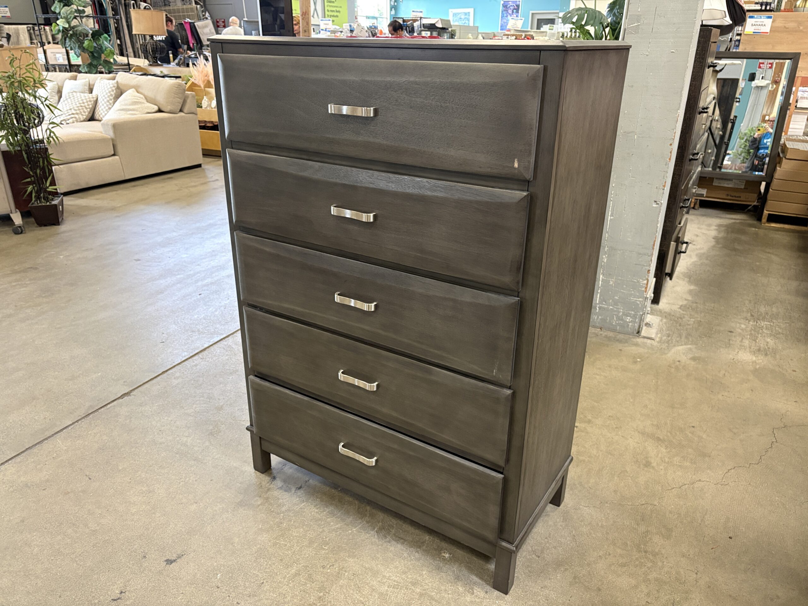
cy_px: 303
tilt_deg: -23.2
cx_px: 404
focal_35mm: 26
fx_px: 607
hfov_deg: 67.3
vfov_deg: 53.1
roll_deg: -0.4
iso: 250
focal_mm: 5.96
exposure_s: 1/60
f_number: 1.6
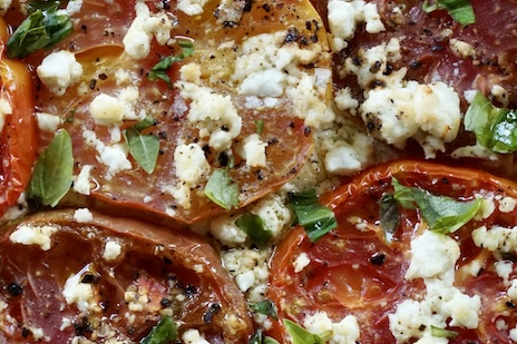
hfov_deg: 7.8
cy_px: 273
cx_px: 67
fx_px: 3804
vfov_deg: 5.2
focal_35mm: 265
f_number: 5.6
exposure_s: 1/160
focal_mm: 64
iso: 1000
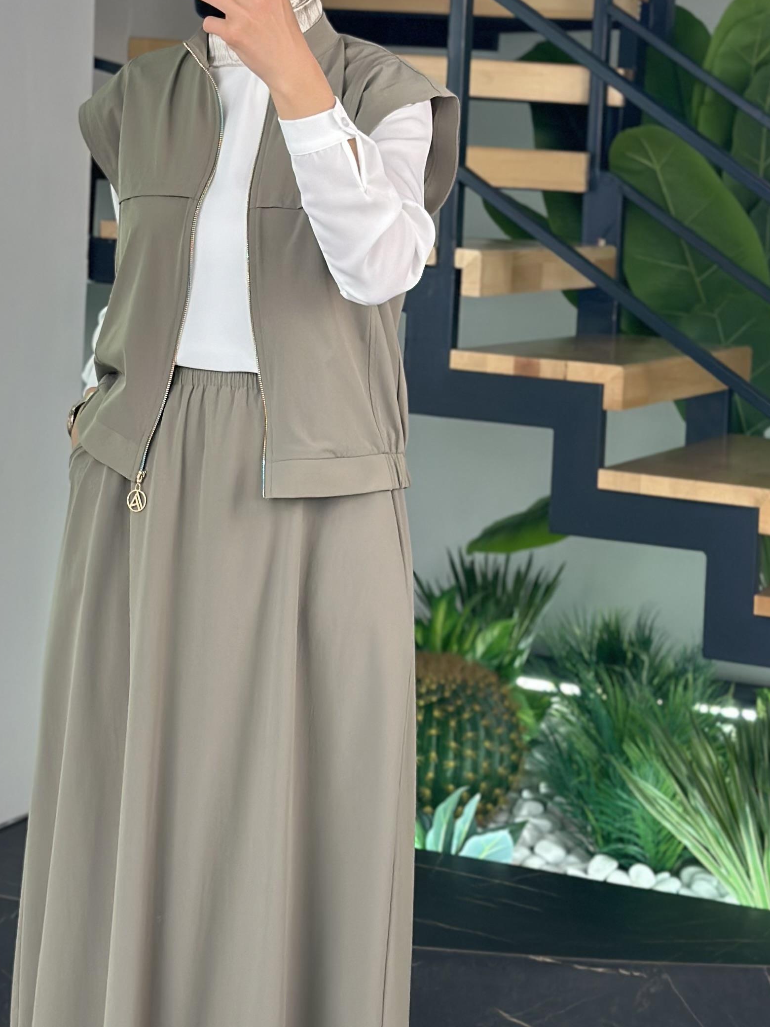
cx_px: 178
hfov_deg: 15.8
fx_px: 2758
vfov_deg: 21.0
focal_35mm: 93
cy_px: 343
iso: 80
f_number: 1.78
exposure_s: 1/190
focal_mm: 6.86
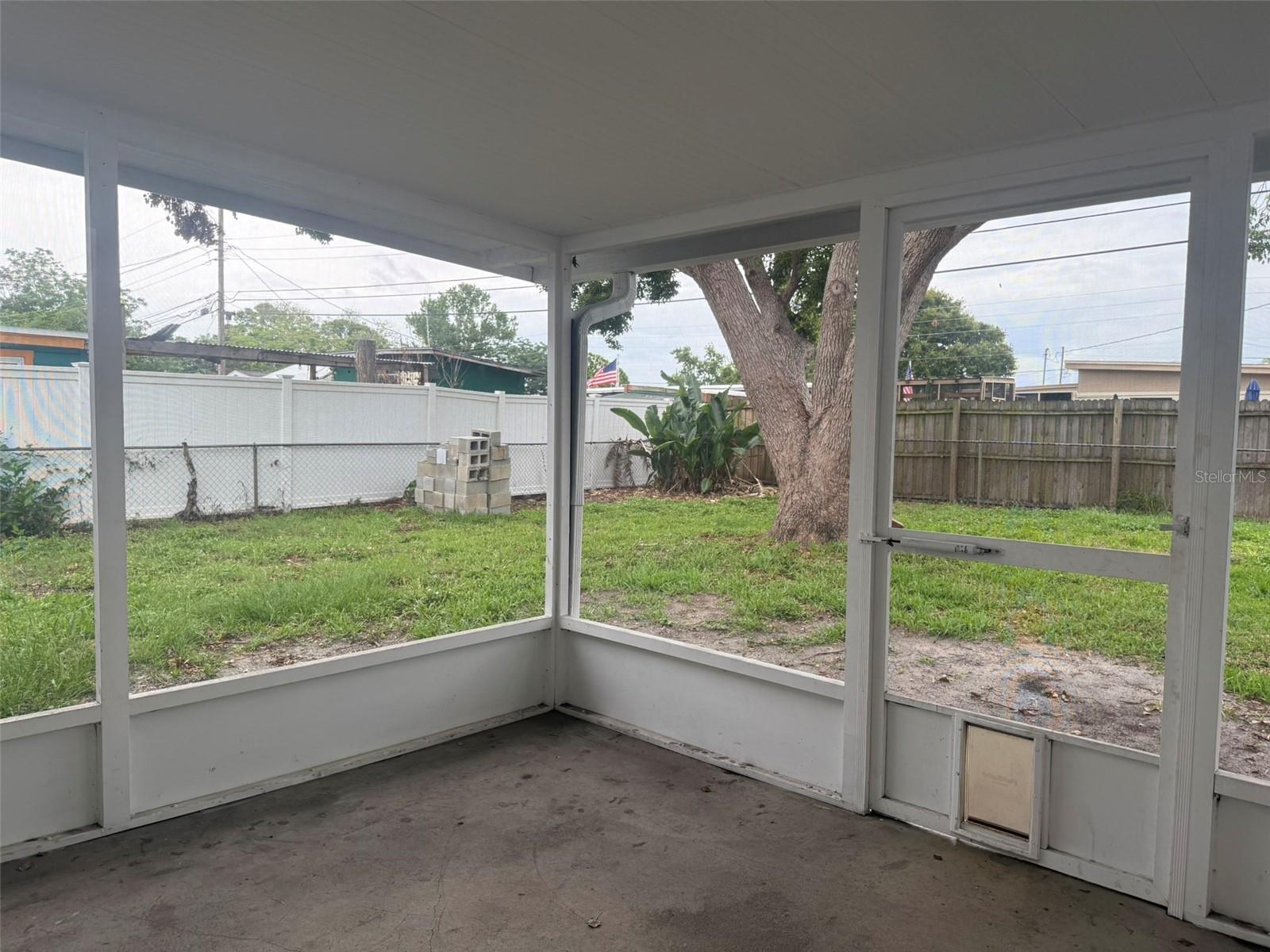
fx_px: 881
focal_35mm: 24
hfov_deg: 71.6
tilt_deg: -2.4
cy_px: 476
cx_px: 635
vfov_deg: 56.8
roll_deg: -0.2
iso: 100
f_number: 1.78
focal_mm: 6.76
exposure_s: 1/580
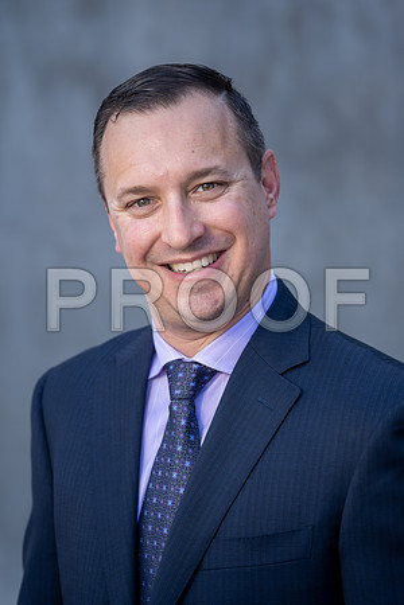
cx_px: 202
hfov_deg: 9.9
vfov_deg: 14.8
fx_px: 2340
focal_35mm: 139
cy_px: 302
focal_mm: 139
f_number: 4
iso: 125
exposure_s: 1/125
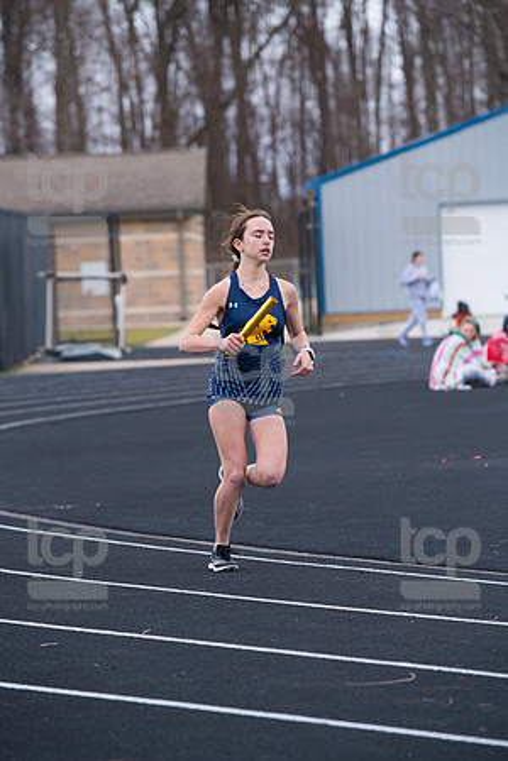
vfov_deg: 10.8
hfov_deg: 7.2
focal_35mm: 190
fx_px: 4021
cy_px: 380
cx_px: 254
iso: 2000
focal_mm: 190
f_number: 5
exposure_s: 1/1600
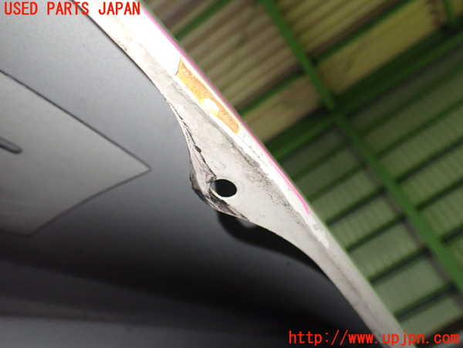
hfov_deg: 60.0
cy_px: 174
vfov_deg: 46.8
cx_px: 232
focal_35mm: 30
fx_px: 401
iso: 800
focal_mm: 5.4
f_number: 2.3
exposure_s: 1/80
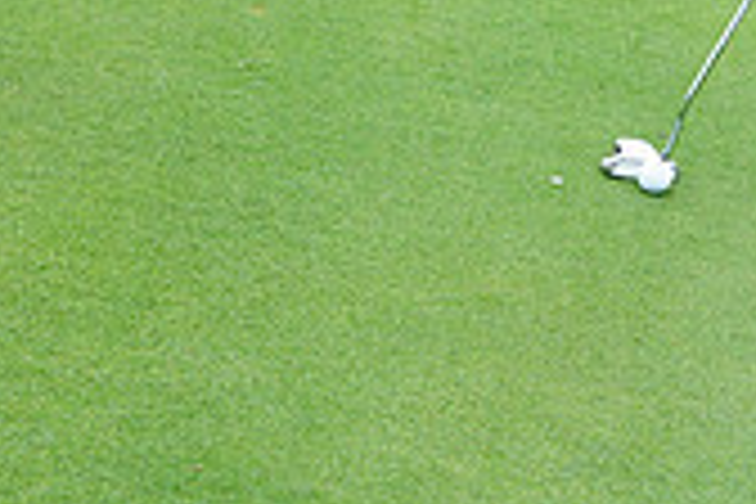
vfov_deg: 8.0
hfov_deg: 12.1
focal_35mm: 166
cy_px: -331
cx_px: 932
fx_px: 3486
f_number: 5.6
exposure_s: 1/100
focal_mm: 48
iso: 125
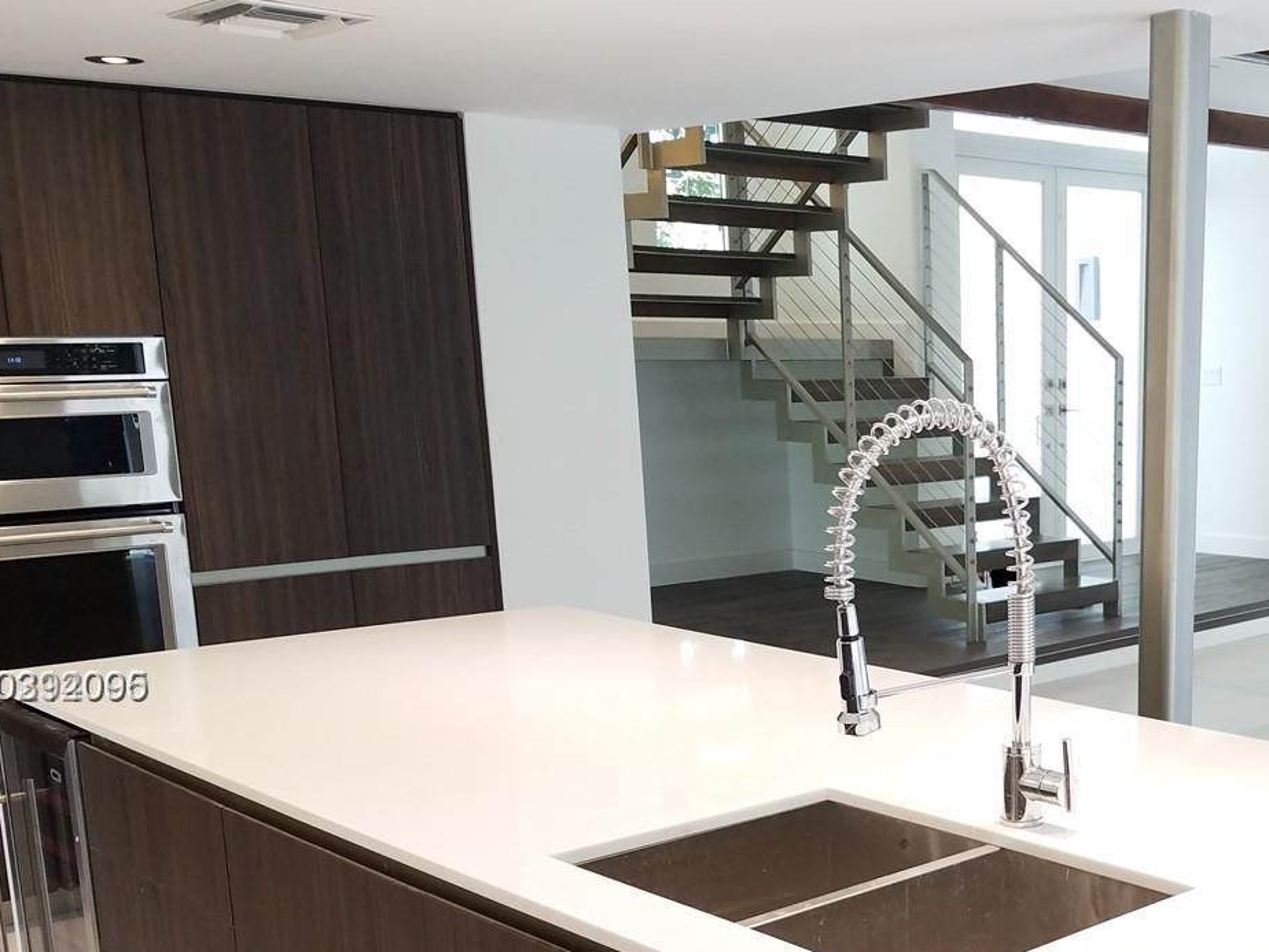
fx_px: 1650
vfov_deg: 31.7
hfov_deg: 40.2
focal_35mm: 45
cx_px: 1037
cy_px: 688
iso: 64
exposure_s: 1/60
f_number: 1.7
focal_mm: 4.2
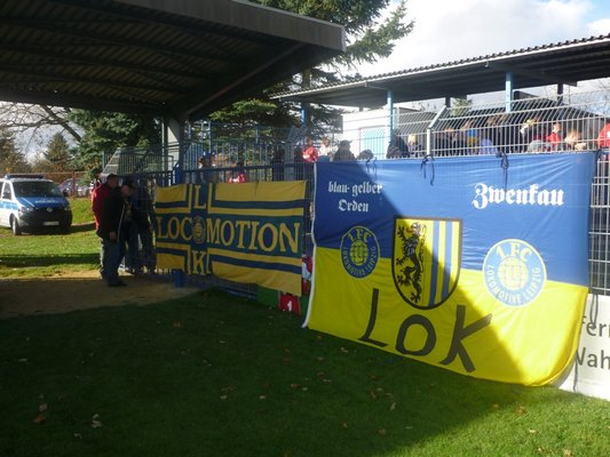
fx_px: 582
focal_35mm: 33
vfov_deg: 43.0
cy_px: 228
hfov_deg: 55.3
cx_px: 305
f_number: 2.8
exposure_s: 1/500
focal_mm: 5.5
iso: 80
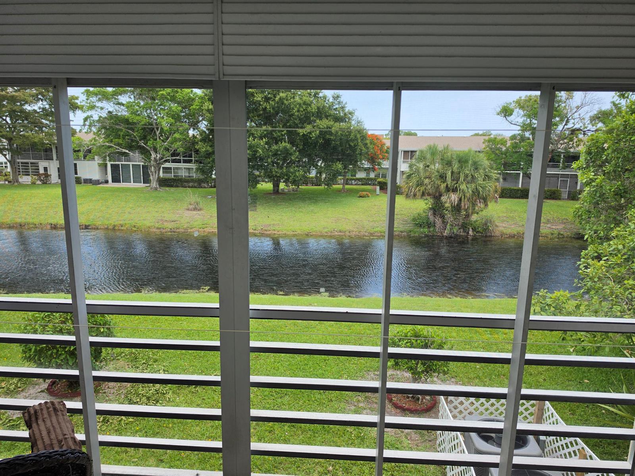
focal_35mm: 23
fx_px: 422
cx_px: 318
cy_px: 238
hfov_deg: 73.9
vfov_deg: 58.9
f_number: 1.4
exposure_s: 1/1951
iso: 64
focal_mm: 6.5
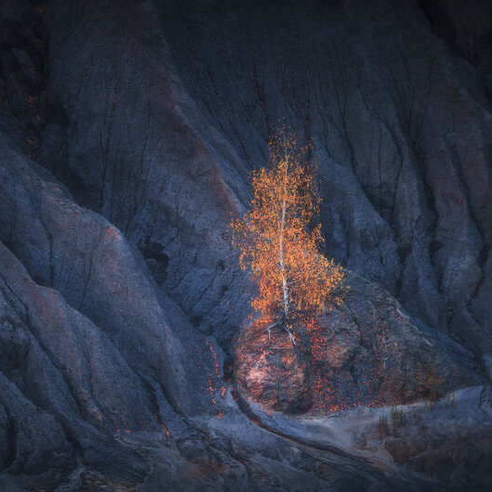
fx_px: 2509
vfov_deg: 11.2
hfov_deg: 11.2
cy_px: 246
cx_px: 128
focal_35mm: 156
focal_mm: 122
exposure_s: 1/60
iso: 100
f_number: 2.8
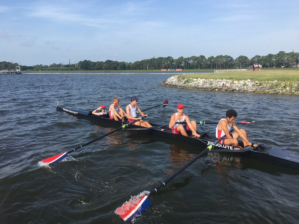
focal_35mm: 29
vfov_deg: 48.2
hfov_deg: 61.7
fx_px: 250
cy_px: 112
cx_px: 150
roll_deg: +1.1
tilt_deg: -7.2
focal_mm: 4.15
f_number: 2.2
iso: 25
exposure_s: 1/1282
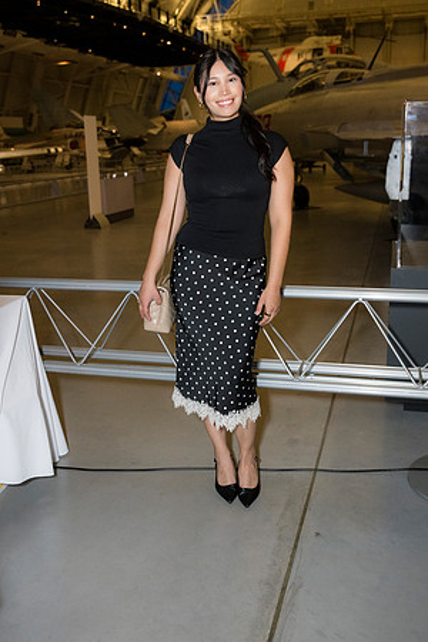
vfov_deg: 56.5
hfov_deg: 39.4
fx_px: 597
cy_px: 321
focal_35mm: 34
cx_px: 214
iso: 3200
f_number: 4
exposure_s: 1/160
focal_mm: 33.5
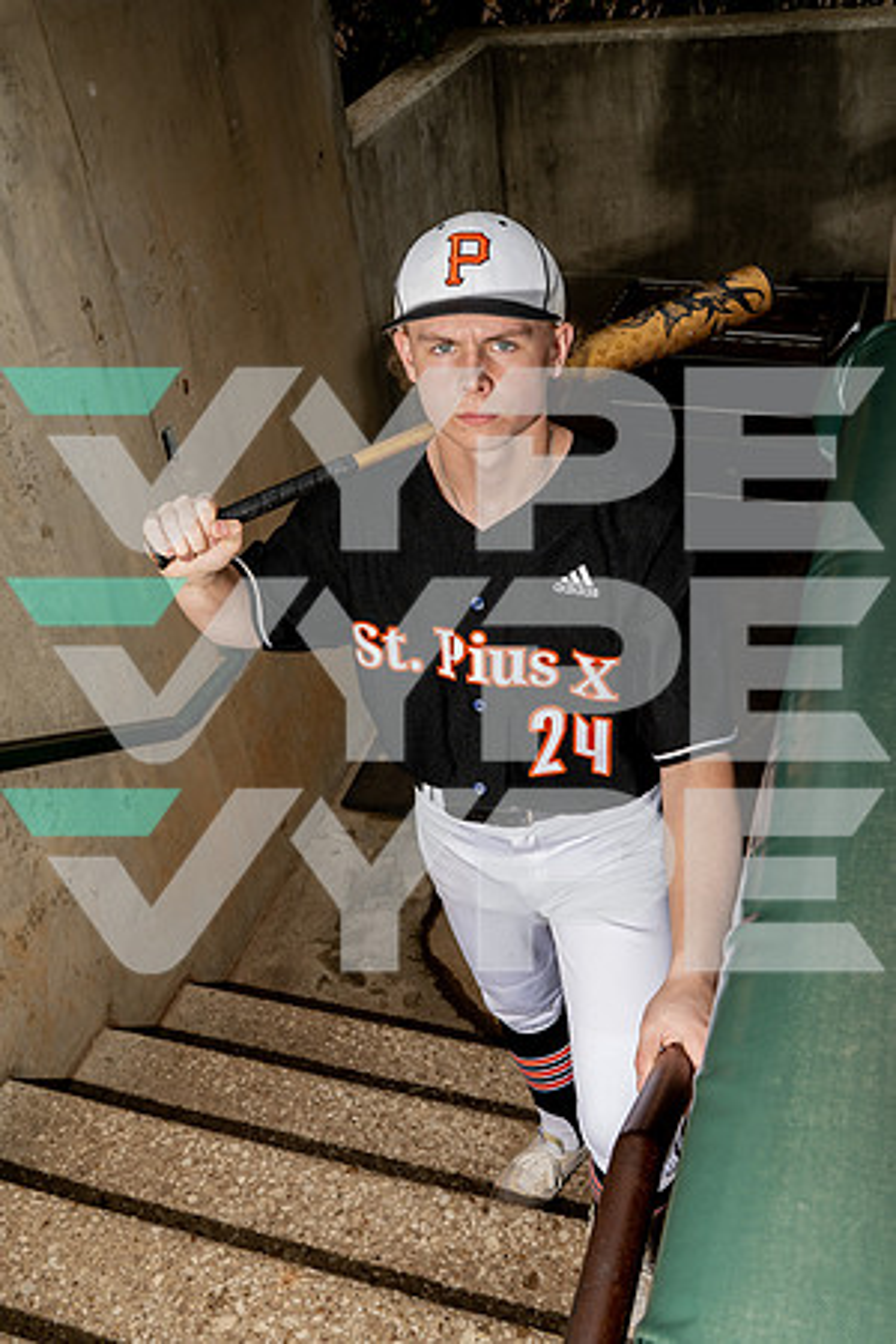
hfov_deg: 37.9
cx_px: 448
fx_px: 1307
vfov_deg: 54.4
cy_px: 672
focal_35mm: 35
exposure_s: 1/250
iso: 320
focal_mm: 35
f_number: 8
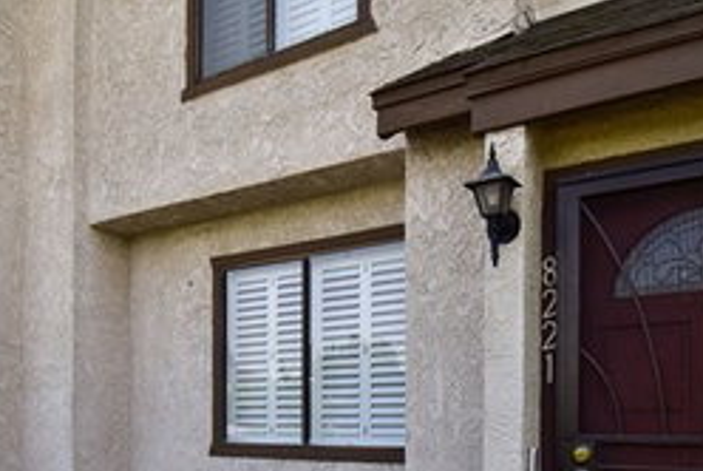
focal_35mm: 29
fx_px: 567
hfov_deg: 63.6
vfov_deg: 41.3
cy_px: 428
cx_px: 354
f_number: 4.5
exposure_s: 1/250
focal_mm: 10
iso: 100
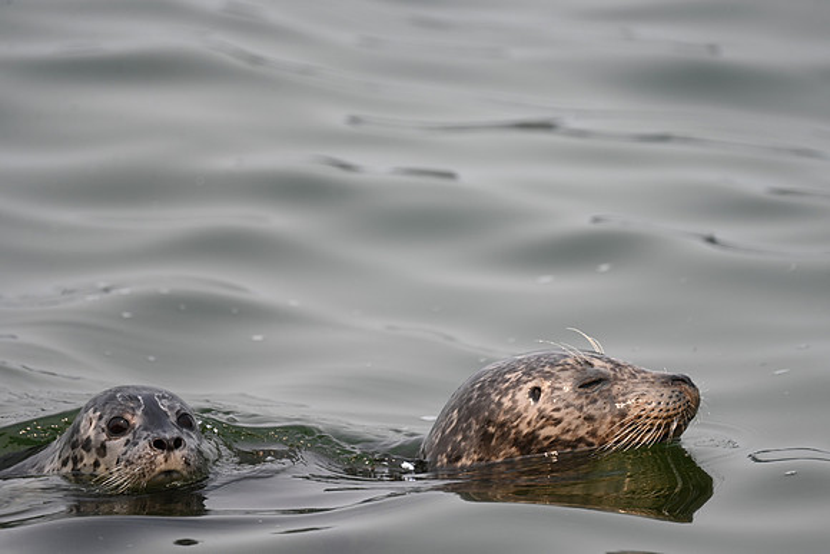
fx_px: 18448
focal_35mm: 800
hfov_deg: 2.6
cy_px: 277
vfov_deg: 1.7
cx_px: 415
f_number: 6.3
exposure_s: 1/800
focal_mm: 800
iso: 280
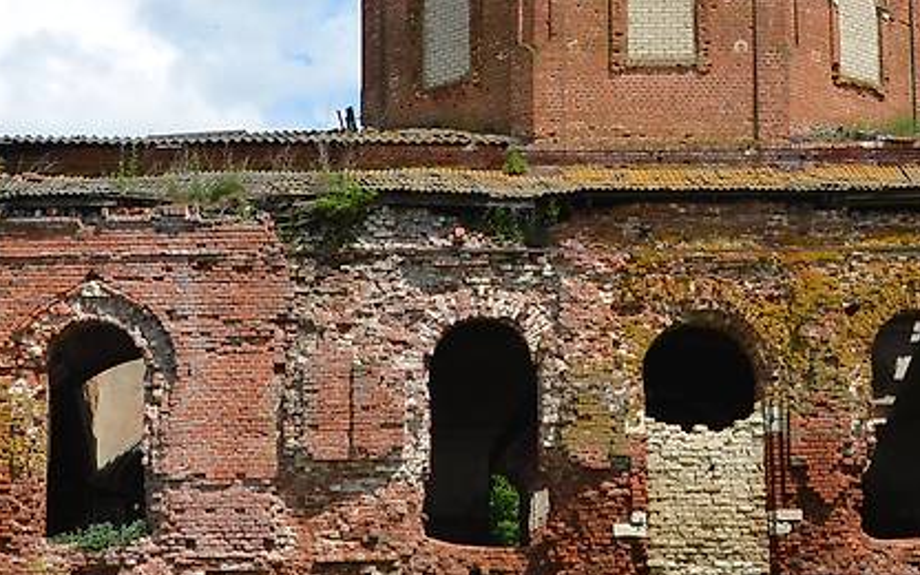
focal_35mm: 92
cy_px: 238
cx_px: 701
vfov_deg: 14.1
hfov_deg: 22.2
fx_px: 2318
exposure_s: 1/320
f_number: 9
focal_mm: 21
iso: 100
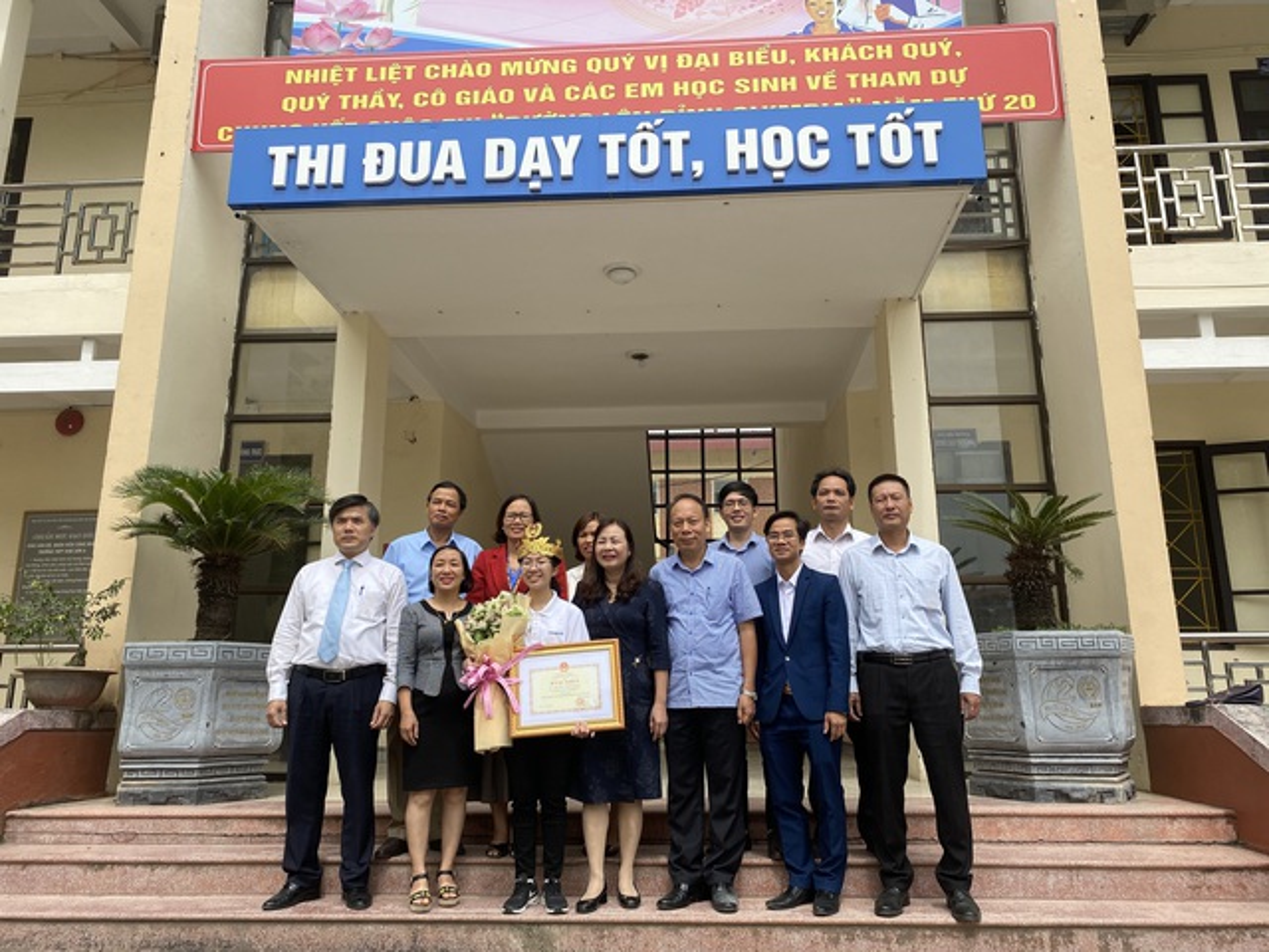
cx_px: 634
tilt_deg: +12.1
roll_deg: +0.7
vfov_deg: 53.1
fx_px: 953
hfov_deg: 67.3
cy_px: 476
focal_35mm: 26
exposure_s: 1/2358
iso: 32
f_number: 1.8
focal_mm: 4.25
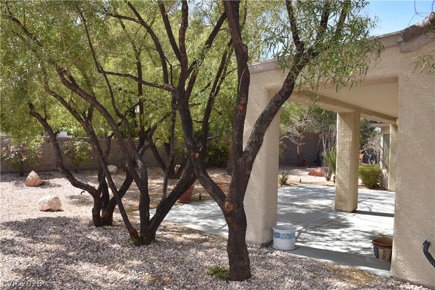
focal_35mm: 27
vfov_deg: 47.9
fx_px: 326
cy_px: 145
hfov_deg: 67.4
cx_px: 218
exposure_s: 1/200
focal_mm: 18
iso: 100
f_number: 7.1
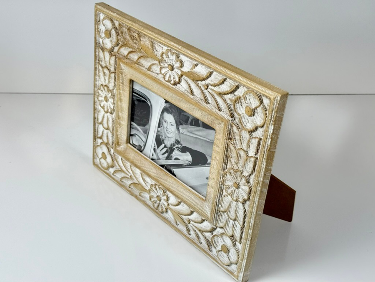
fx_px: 520
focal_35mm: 48
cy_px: 141
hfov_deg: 39.7
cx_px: 188
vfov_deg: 30.3
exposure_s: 1/669
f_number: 1.78
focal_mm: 6.76
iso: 64
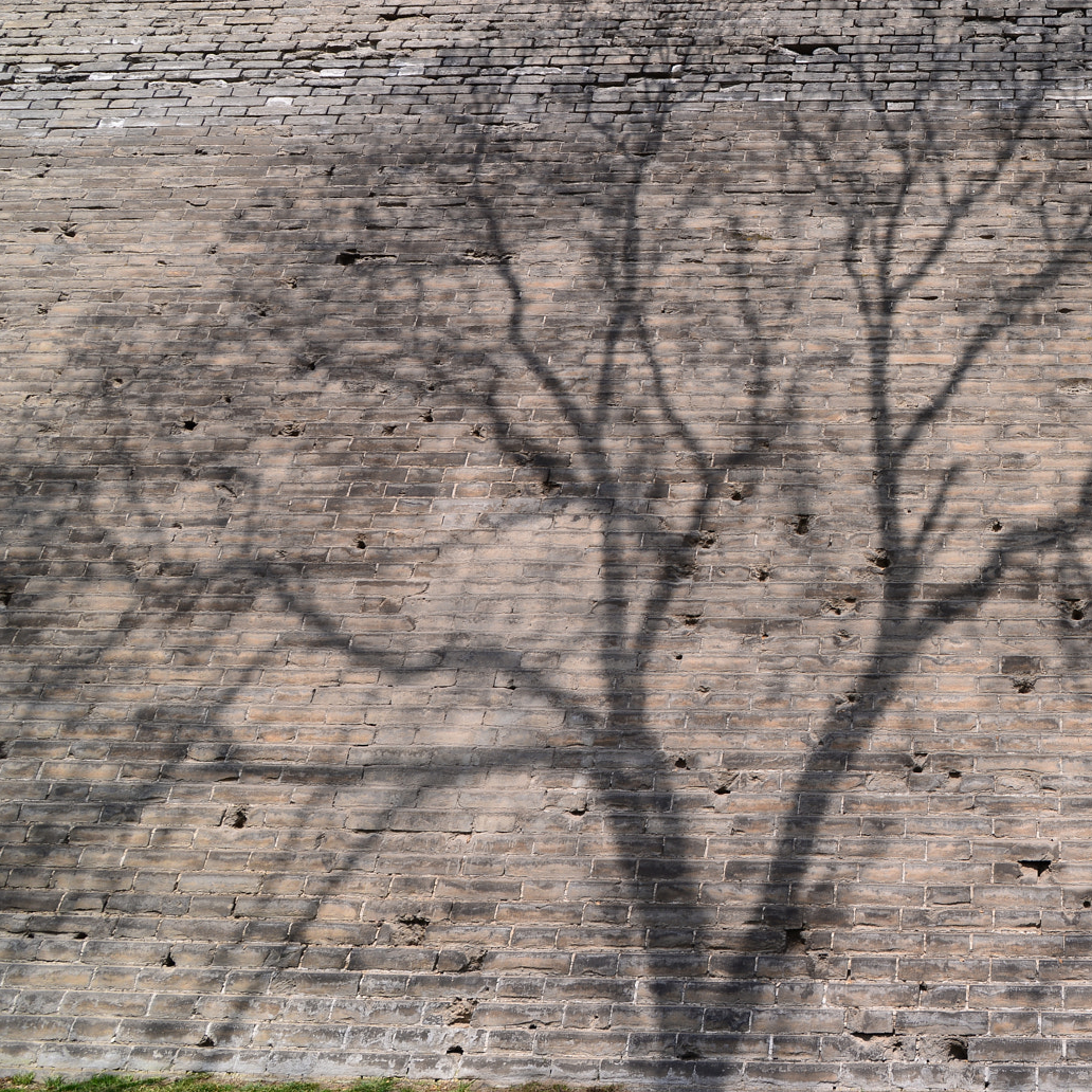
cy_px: 394
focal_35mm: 27
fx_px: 964
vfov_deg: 58.2
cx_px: 1046
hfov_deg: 50.1
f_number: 8
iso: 100
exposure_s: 1/250
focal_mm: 16
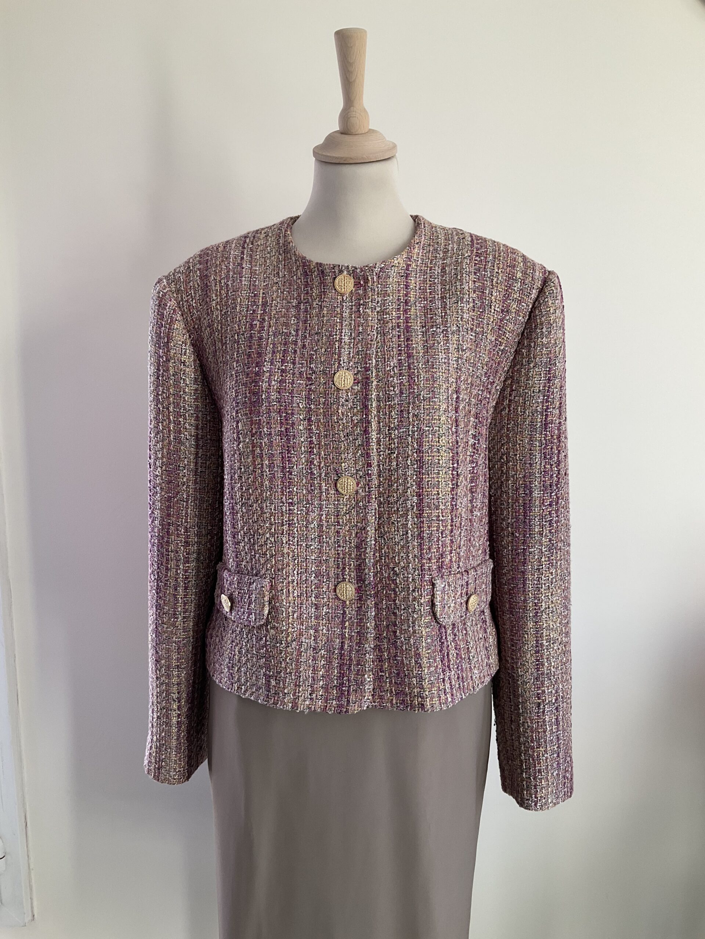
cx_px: 352
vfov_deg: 61.7
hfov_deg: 48.2
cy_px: 470
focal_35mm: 29
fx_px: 787
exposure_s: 1/122
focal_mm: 3
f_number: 1.8
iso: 40
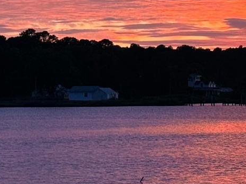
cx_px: 461
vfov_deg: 7.0
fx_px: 1499
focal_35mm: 211
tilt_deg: +0.0
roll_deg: +0.5
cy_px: 52
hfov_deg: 8.9
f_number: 1.78
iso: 100
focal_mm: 6.76
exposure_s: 1/95
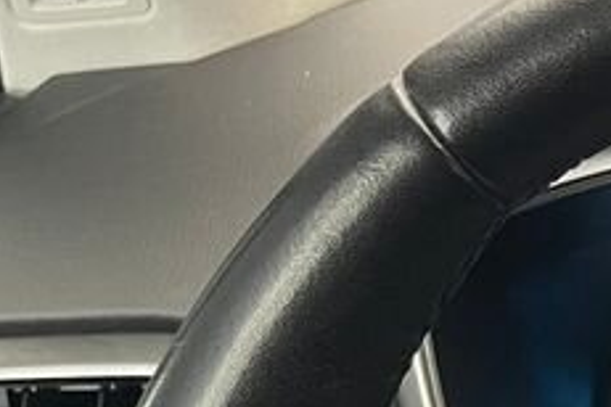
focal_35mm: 120
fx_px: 2037
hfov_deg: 15.1
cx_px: 1055
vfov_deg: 10.3
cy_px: 875
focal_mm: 5.1
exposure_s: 1/35
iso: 640
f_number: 1.6
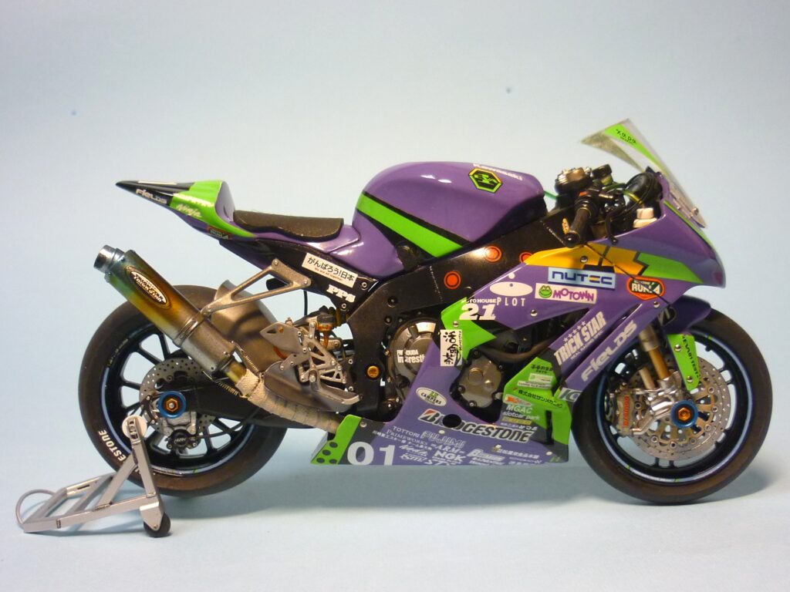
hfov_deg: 43.9
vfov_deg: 33.6
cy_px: 296
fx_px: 981
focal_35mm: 43
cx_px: 395
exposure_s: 1/30
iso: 200
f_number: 2.8
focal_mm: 5.5
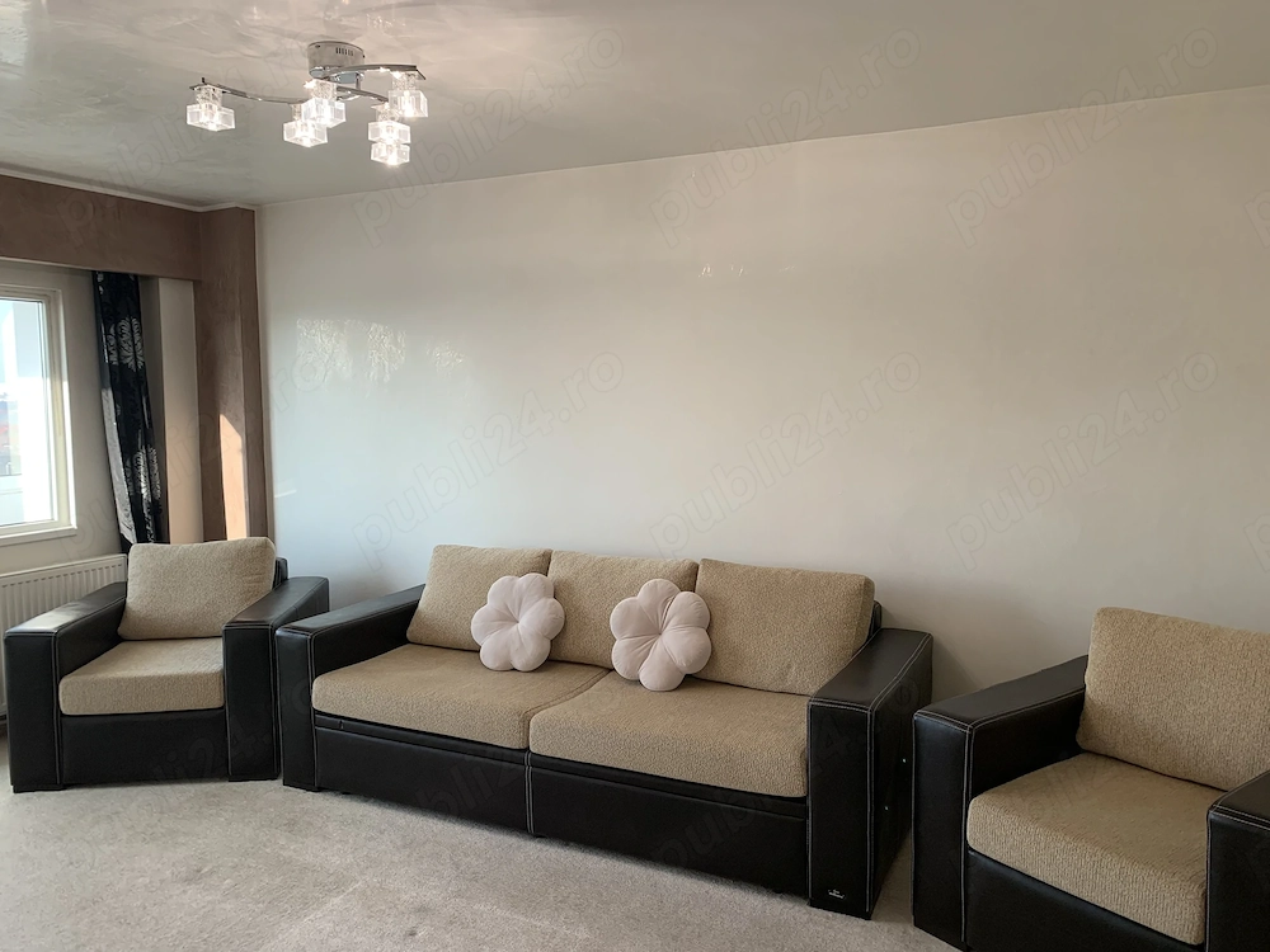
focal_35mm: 26
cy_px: 476
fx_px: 954
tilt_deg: -5.0
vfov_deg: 53.1
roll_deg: +0.0
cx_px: 635
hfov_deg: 67.3
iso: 64
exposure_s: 1/50
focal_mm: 4.25
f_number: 1.8
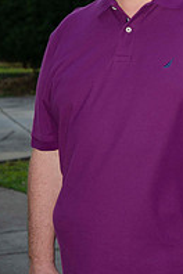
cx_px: 143
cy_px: 79
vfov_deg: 10.1
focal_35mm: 204
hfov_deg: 6.7
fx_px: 1555
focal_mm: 60
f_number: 5
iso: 100
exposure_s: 1/50
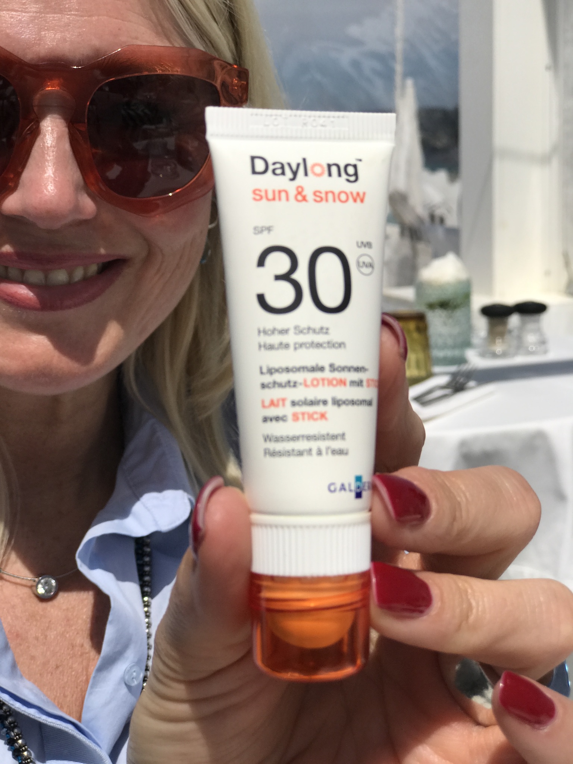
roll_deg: +2.3
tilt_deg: -10.3
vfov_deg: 33.8
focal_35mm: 57
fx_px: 1258
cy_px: 382
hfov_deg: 25.7
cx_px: 286
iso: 20
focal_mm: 6.6
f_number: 2.8
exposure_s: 1/3425
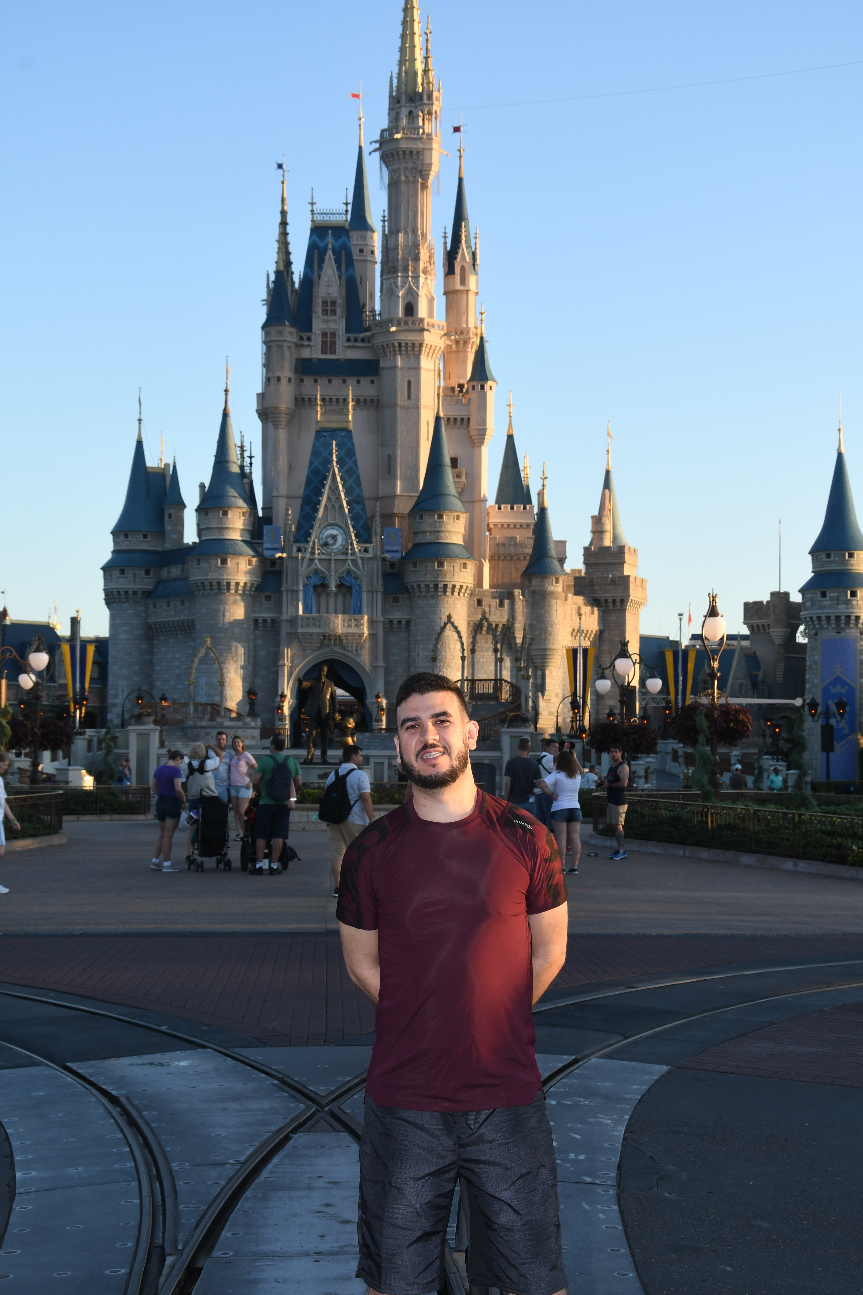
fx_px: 2049
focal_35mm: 57
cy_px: 648
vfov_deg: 35.1
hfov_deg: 23.8
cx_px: 432
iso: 400
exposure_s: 1/250
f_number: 8
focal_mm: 38
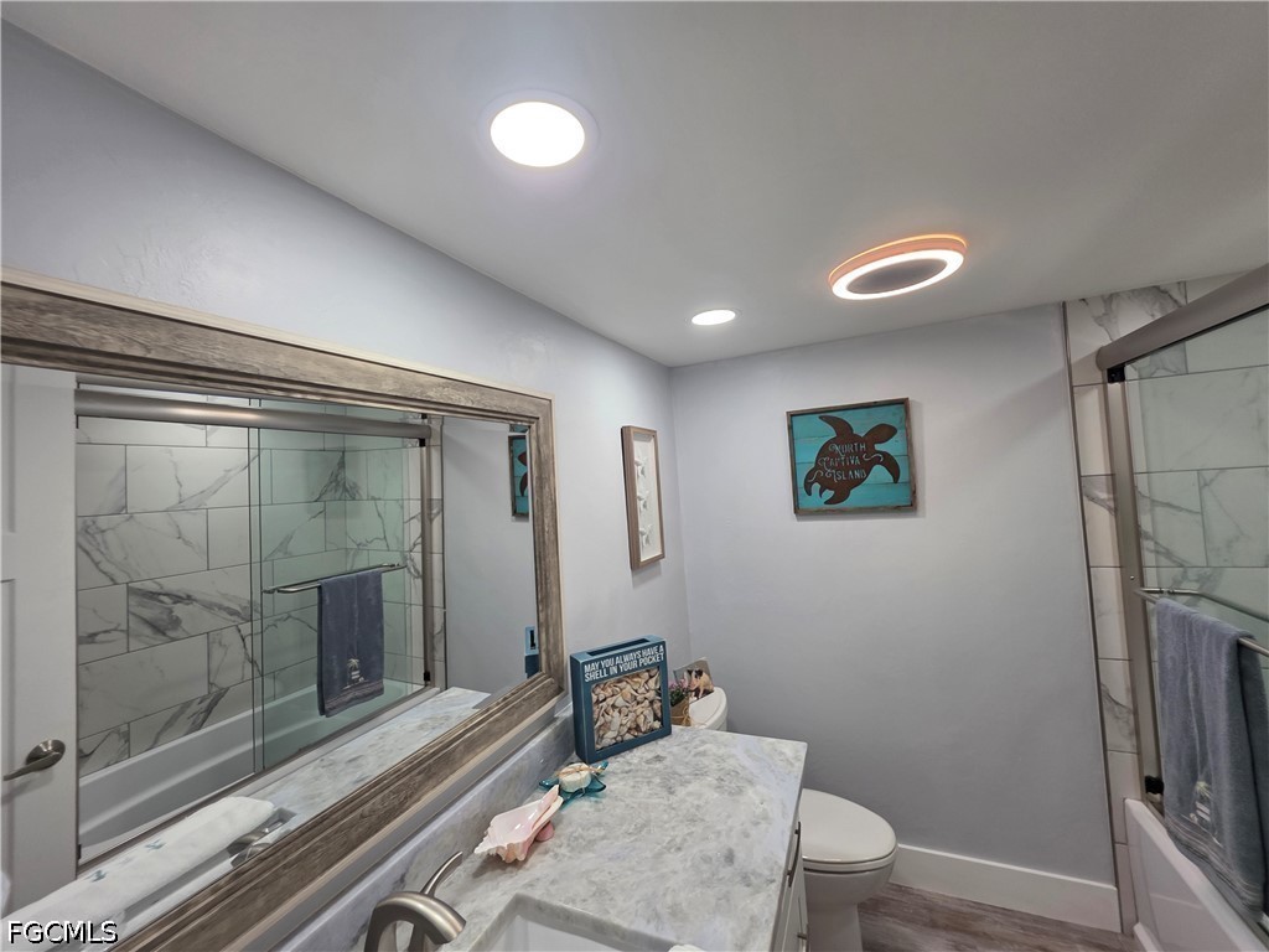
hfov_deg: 106.2
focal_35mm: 13
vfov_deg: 89.9
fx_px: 477
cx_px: 634
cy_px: 476
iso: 100
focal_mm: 2.2
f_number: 1.9
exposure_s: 1/120
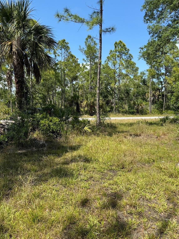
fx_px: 172
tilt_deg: -1.1
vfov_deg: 69.4
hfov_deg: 54.9
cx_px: 89
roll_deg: +0.2
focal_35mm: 25
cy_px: 115
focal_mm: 6.76
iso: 80
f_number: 1.78
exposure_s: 1/2959
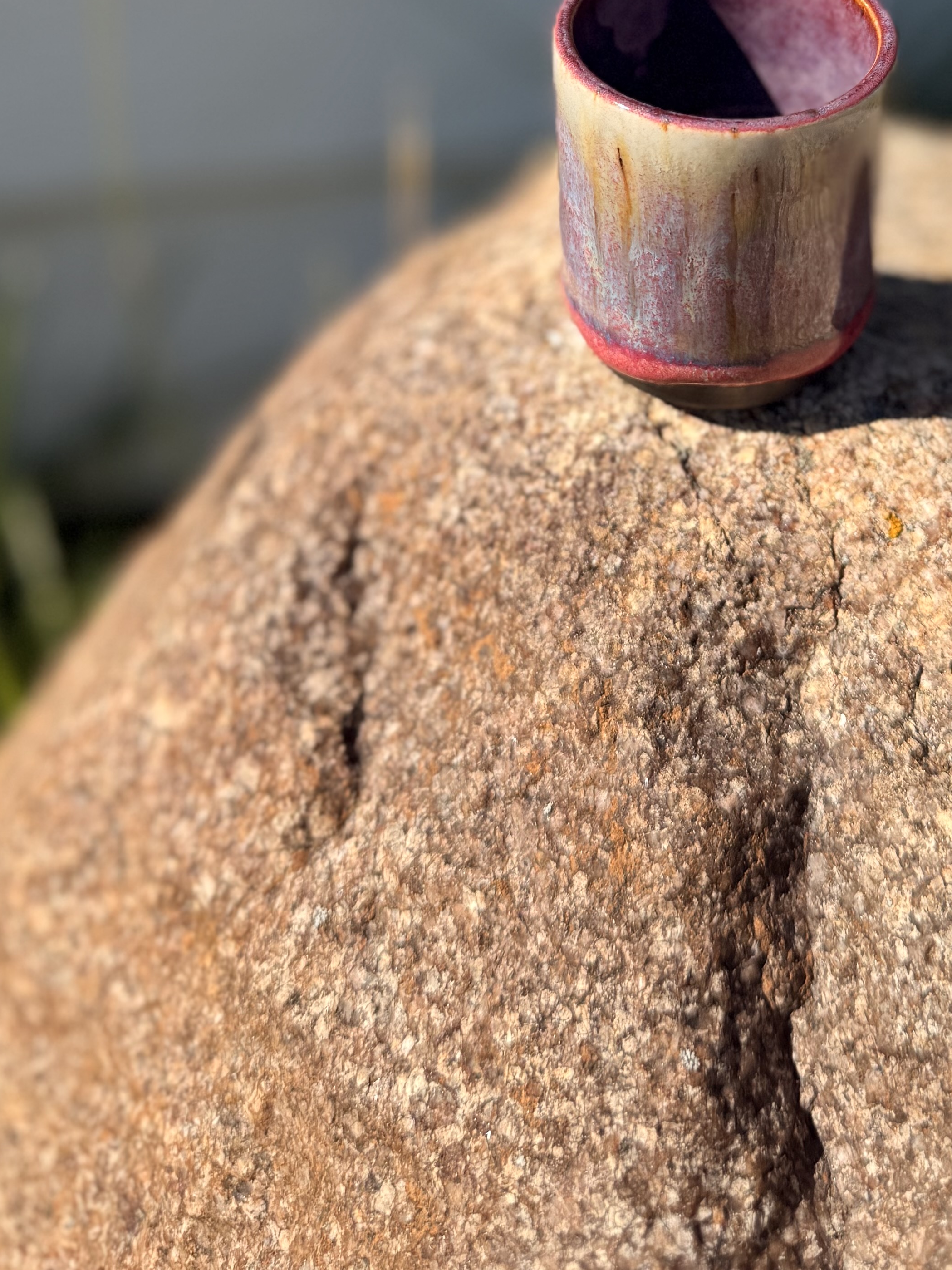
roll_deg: -2.6
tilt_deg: -28.1
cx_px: 684
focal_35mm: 49
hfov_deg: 29.3
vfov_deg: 35.5
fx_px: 1797
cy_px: 29
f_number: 1.78
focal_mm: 6.76
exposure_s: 1/4405
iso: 80
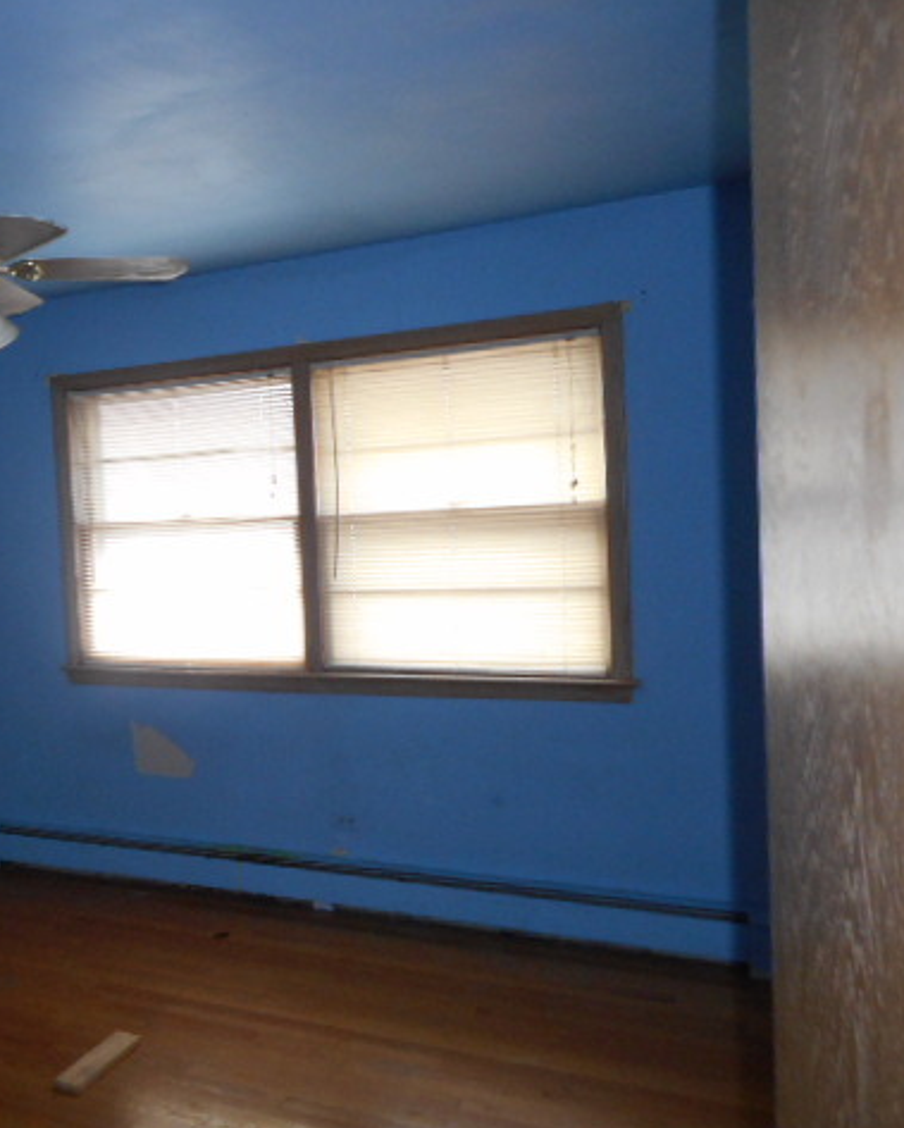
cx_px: 153
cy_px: 568
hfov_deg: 42.2
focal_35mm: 33
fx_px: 1103
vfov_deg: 54.2
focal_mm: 4.5
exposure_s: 1/30
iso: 220
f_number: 3.7
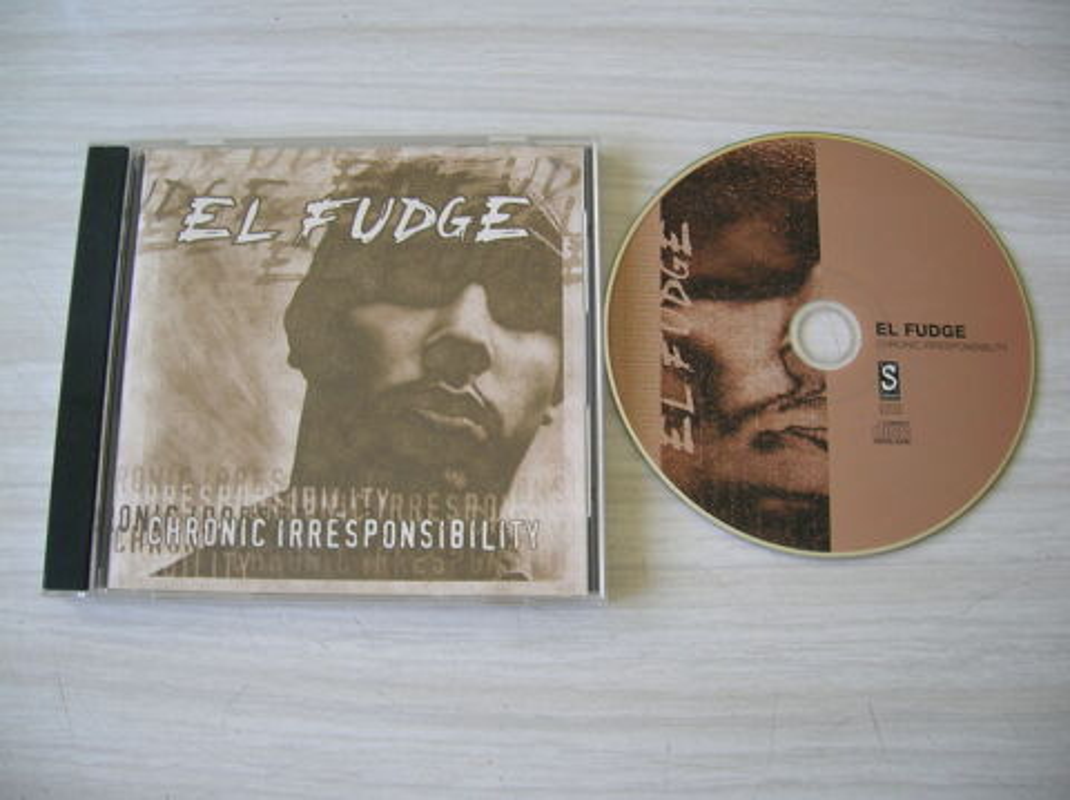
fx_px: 1050
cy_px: 400
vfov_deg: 41.7
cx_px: 535
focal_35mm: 34
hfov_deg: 54.0
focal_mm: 5.7
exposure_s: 1/11
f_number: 2.9
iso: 50
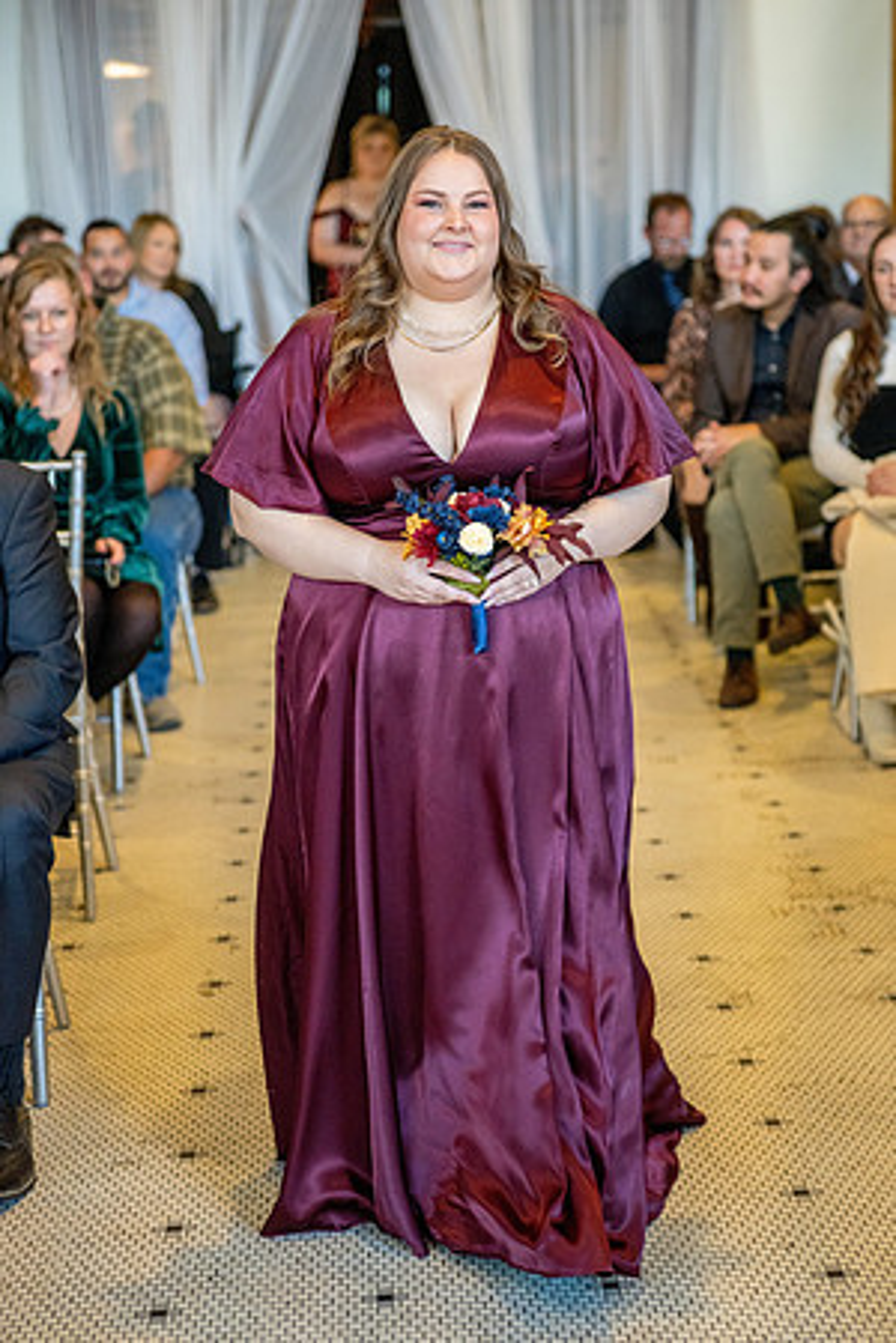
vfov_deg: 28.8
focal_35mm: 70
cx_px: 448
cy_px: 672
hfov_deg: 19.5
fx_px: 2613
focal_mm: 70
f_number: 2.8
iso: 3200
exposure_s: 1/200
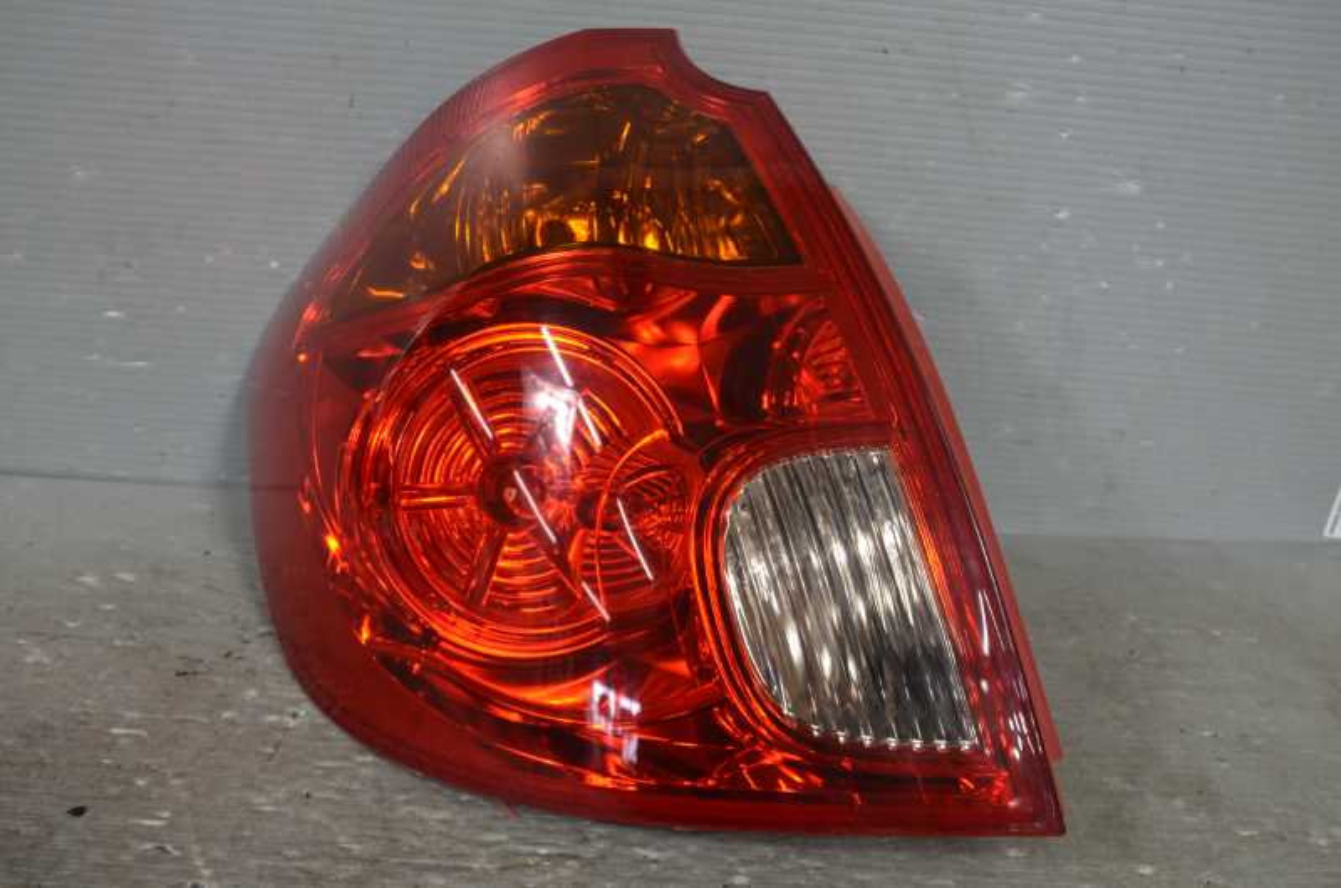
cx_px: 670
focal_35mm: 33
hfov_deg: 57.3
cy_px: 444
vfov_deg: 39.8
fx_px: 1227
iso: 400
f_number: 6.3
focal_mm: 22
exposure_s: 1/20
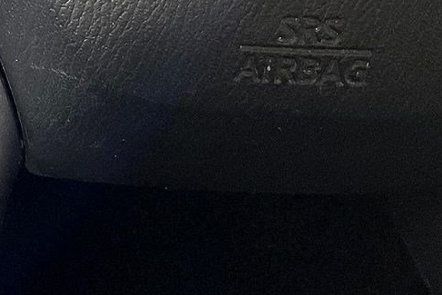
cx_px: -266
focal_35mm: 99
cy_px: -208
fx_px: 1216
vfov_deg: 12.8
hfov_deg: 17.9
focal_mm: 3
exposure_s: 1/60
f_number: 1.8
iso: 125
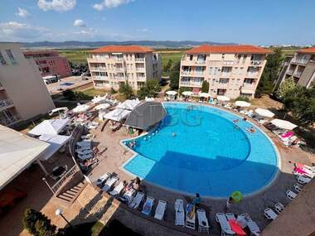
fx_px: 127
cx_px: 158
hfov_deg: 102.1
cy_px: 118
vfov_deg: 85.7
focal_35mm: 14
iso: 50
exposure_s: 1/3717
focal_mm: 2.22
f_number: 2.2
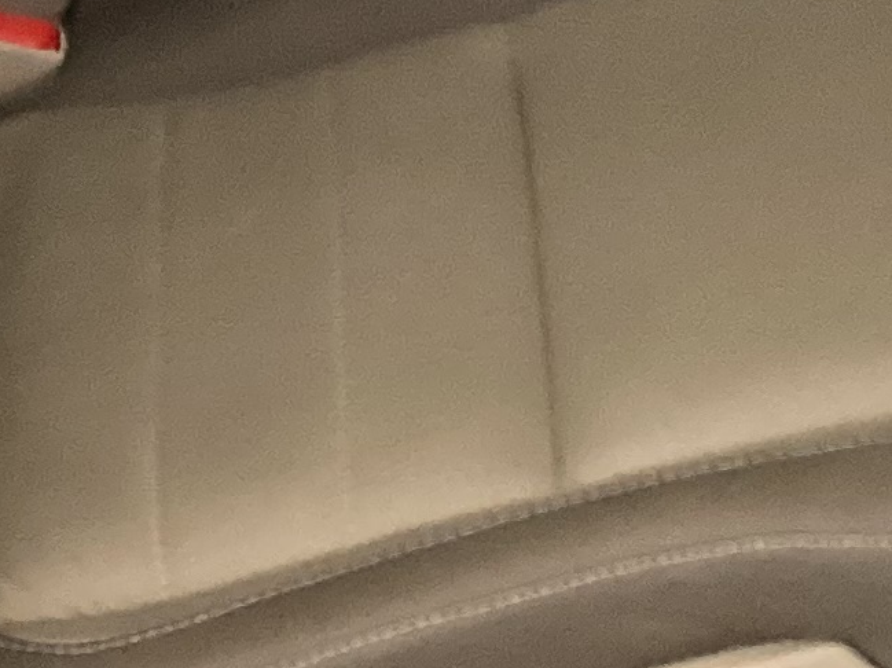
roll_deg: +0.8
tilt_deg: -24.4
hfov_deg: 12.6
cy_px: -724
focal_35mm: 156
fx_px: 4018
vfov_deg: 8.9
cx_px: 742
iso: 250
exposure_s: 1/33
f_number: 2.4
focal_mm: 3.3
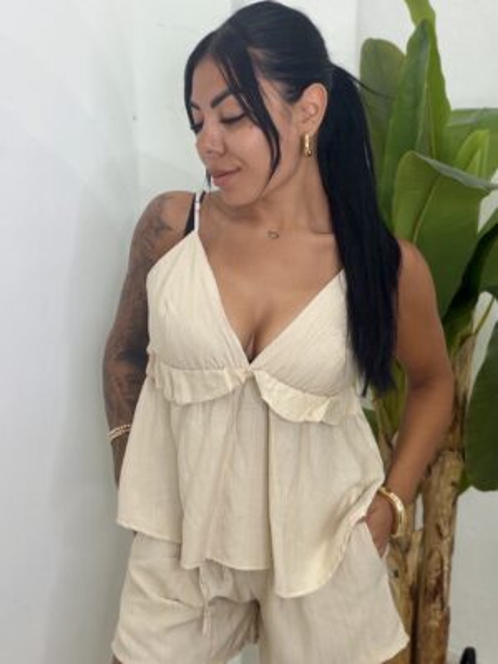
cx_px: 249
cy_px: 332
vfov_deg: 60.0
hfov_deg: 46.8
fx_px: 575
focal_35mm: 30
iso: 50
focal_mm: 2.71
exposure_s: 1/74
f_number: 1.9
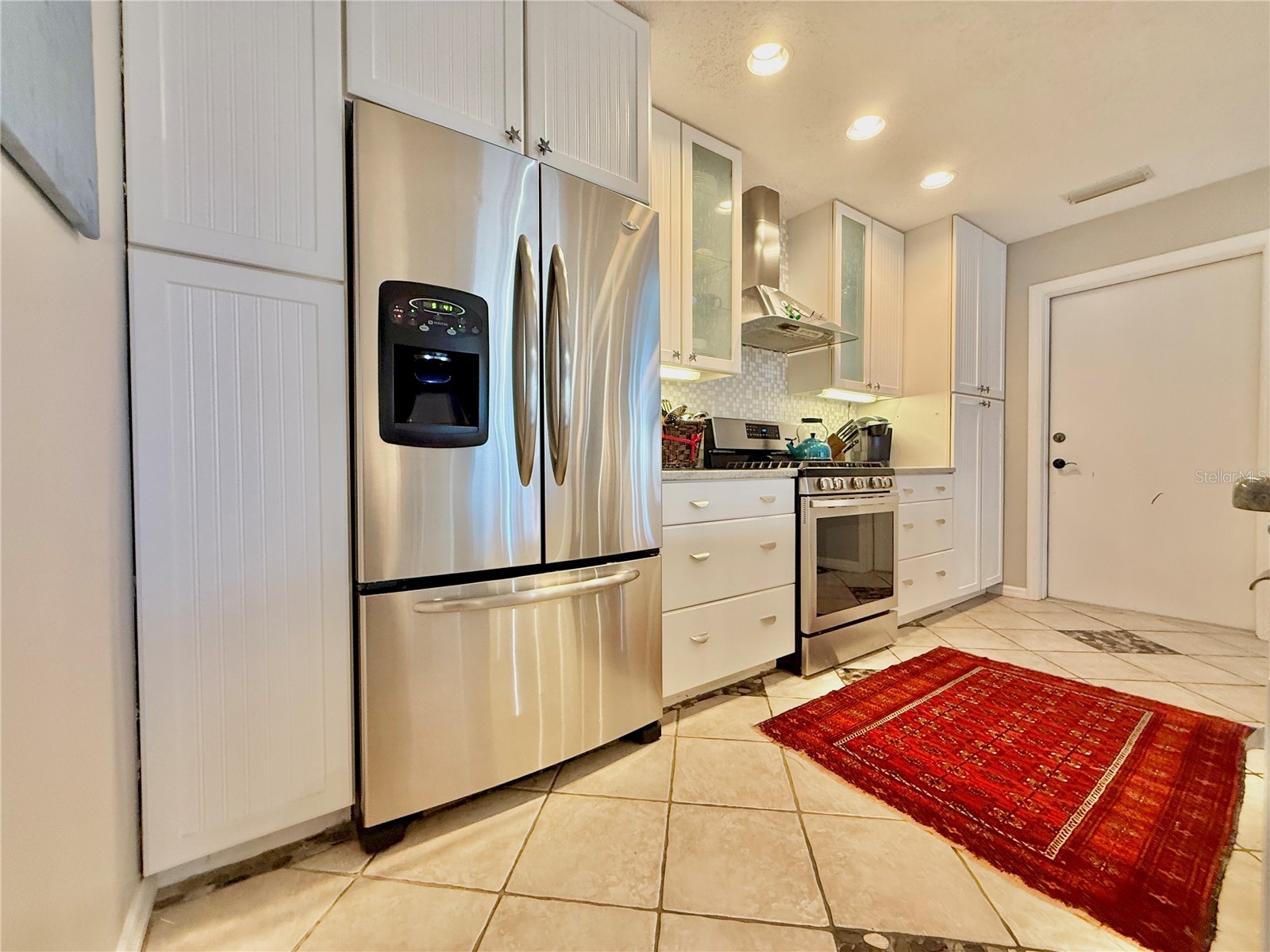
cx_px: 635
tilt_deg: -0.9
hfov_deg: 102.1
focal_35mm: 14
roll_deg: -0.1
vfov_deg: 85.7
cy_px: 476
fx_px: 514
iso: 250
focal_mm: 2.22
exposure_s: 1/60
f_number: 2.2
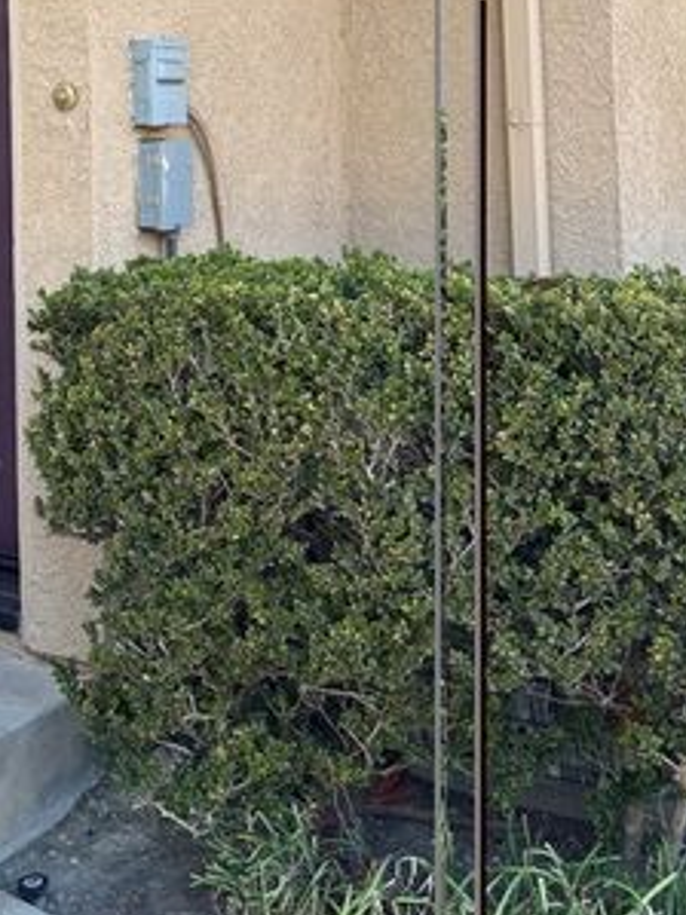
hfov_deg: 24.2
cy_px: 2
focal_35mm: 58
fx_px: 1534
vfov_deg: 30.9
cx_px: 24
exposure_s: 1/190
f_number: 1.6
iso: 40
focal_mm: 5.96
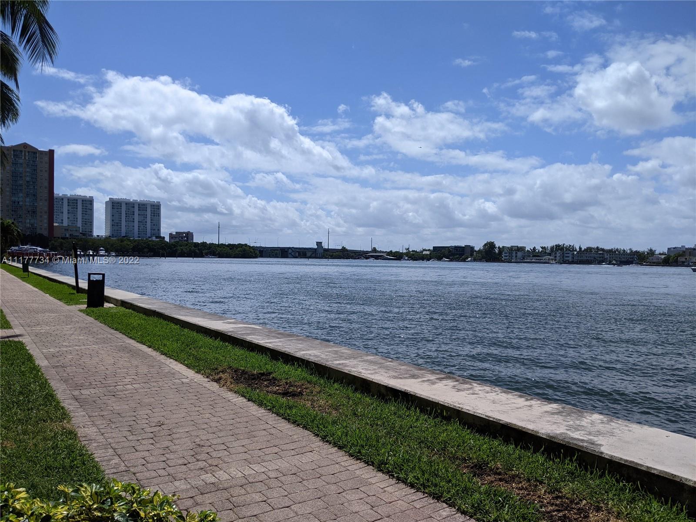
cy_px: 261
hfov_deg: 65.3
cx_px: 348
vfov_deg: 51.4
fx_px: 543
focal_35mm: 27
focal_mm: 4.44
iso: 64
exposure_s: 1/7812
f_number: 1.8
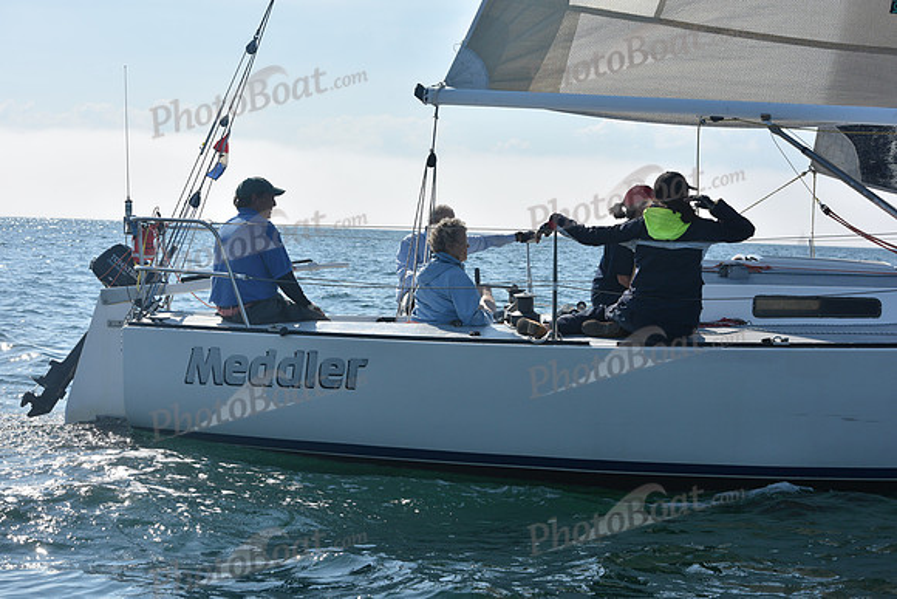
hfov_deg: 28.8
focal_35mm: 70
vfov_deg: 19.5
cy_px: 300
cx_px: 448
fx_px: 1744
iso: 320
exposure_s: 1/1000
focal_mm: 70
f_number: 10
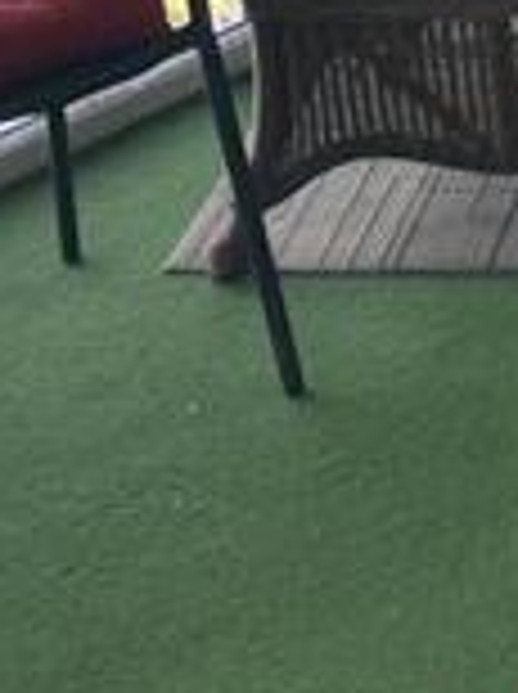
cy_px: -266
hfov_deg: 11.3
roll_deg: +5.6
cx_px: 500
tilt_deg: -15.0
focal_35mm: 130
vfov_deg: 14.4
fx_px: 2601
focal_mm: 4.2
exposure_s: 1/175
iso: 32
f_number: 1.6
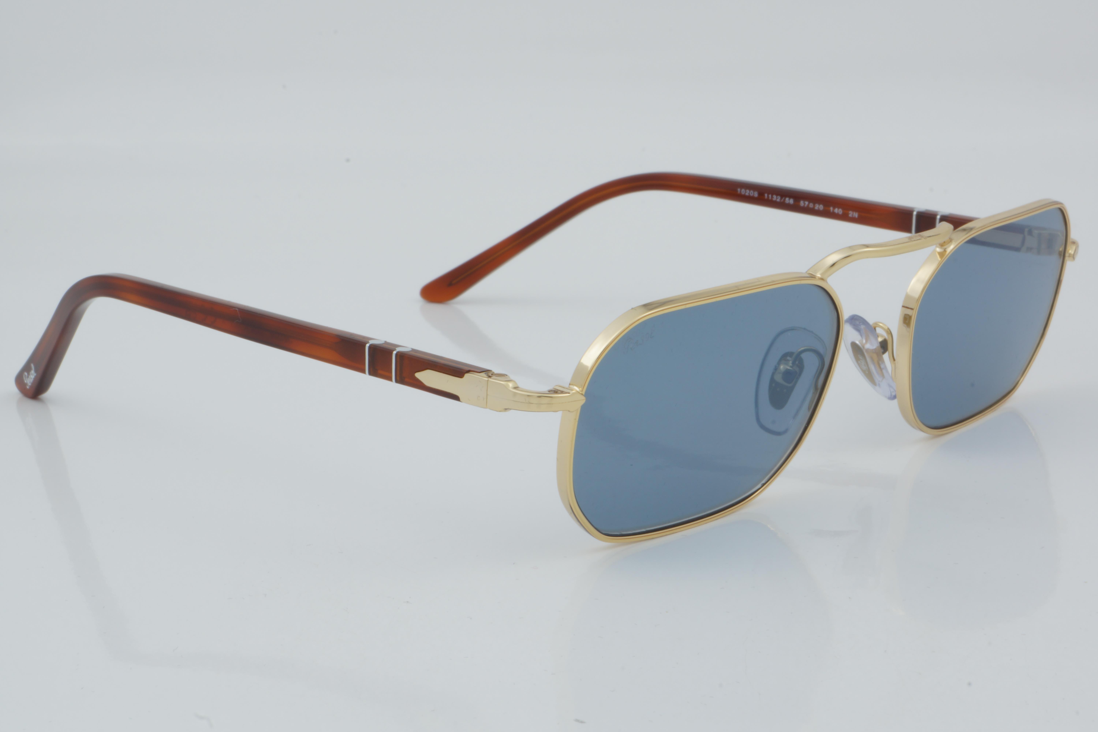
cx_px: 549
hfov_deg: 24.6
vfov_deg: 16.6
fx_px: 2516
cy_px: 366
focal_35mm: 82
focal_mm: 55
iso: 100
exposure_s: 1/4
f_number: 29
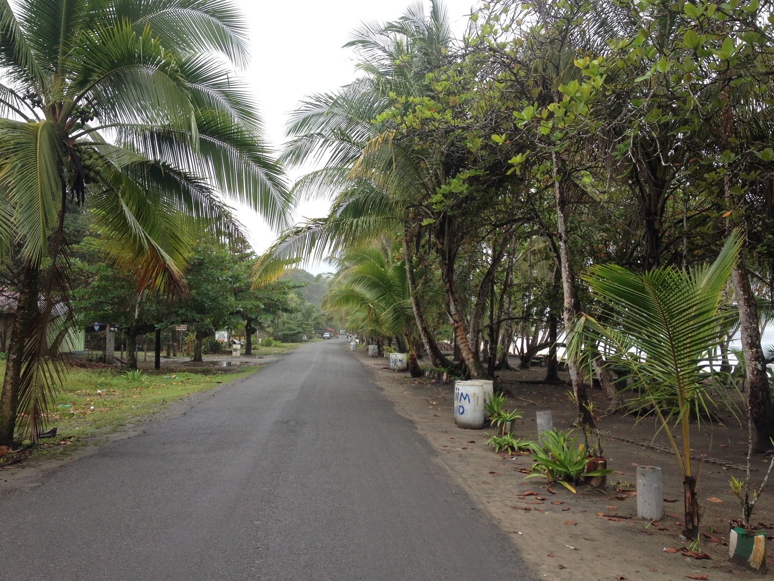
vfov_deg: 40.7
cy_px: 290
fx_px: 783
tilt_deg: -0.1
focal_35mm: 35
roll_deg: -1.0
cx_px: 387
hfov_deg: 52.6
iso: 50
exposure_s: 1/140
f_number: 2.4
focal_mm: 4.28
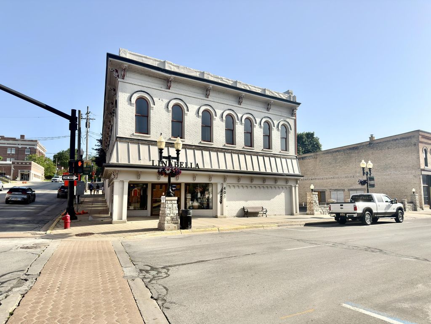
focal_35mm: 24
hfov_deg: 71.6
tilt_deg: +6.3
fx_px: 299
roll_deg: -0.1
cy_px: 162
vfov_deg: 56.8
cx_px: 216
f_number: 1.78
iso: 64
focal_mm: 6.76
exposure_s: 1/4739
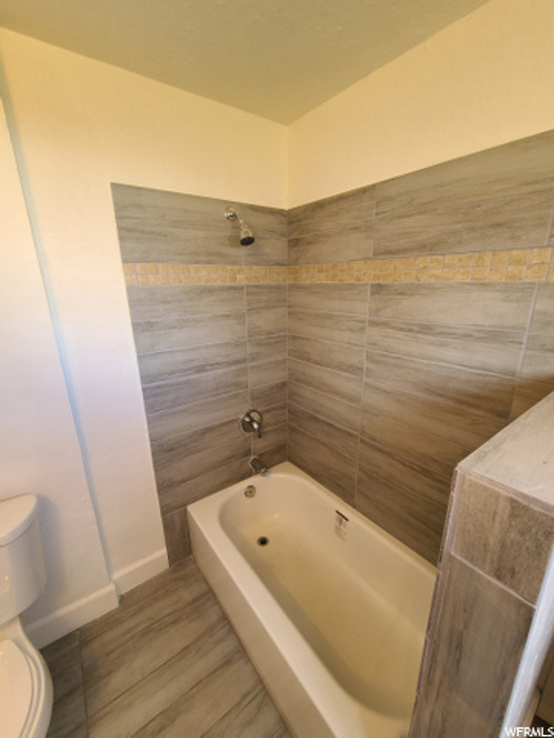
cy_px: 369
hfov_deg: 89.9
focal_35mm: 13
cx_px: 277
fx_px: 277
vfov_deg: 106.2
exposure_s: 1/60
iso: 160
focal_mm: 2.2
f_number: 2.2
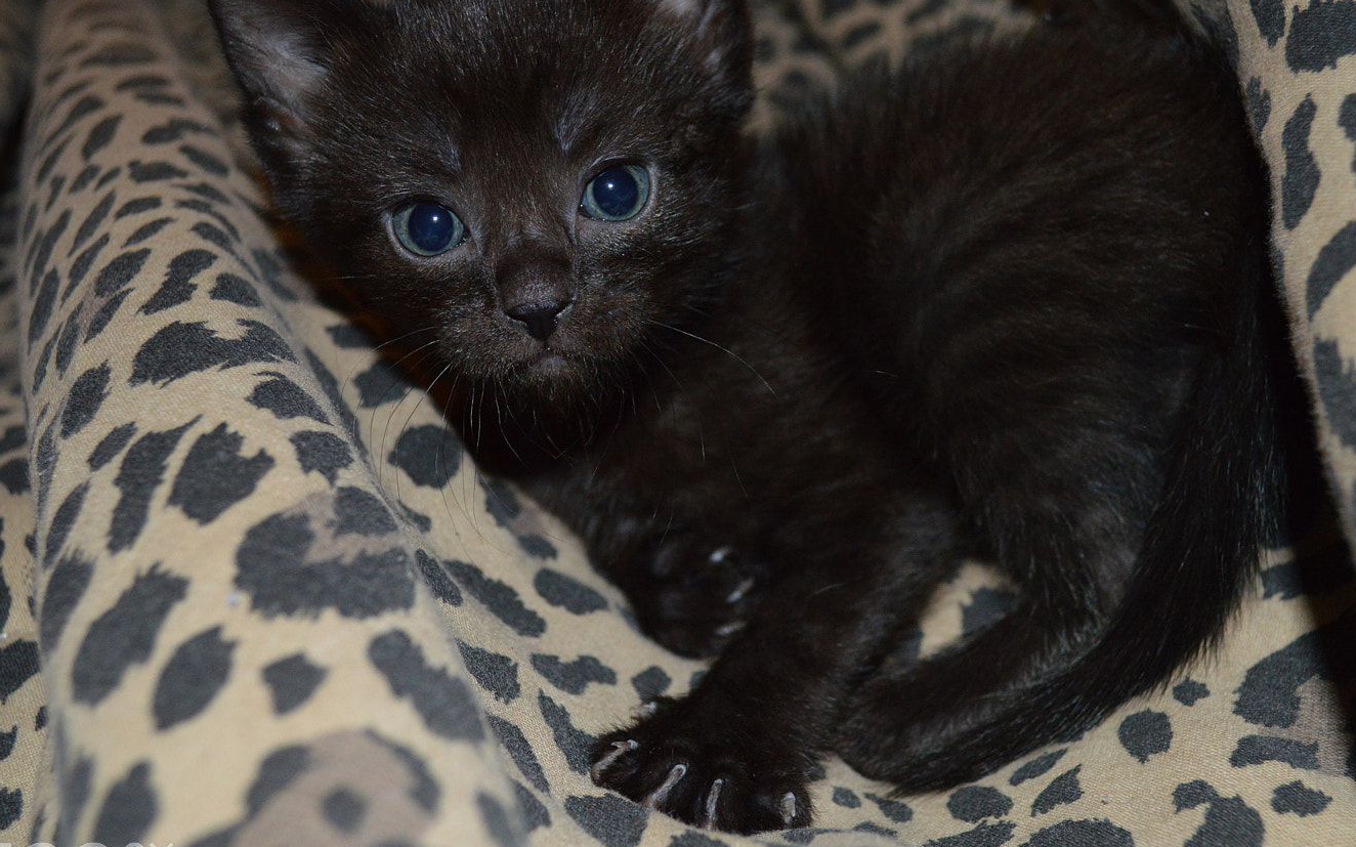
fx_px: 1774
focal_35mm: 48
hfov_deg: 41.8
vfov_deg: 26.9
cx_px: 738
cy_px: 456
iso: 1250
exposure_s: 1/60
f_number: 4.2
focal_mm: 26
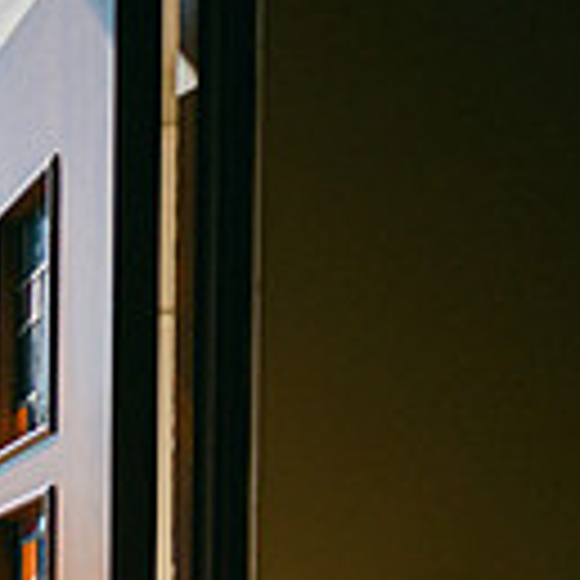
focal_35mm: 107
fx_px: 2028
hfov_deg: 14.3
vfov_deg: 15.2
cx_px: -468
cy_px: 845
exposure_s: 1/8000
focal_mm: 28
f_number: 2.8
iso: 1000
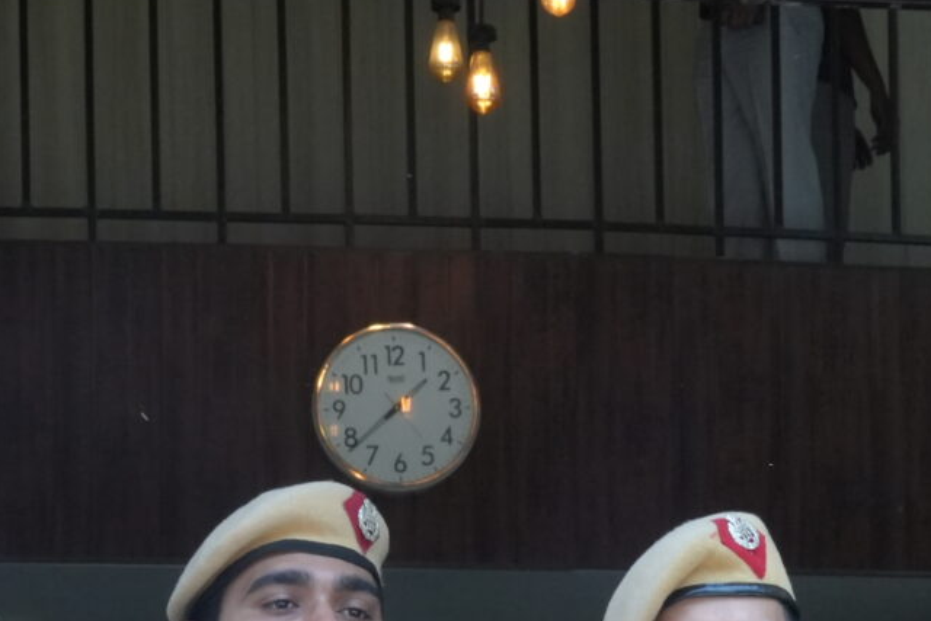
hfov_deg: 14.6
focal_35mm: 140
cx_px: 739
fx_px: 3621
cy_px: 1142
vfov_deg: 9.3
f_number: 14
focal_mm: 35
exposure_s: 1/200
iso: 2000
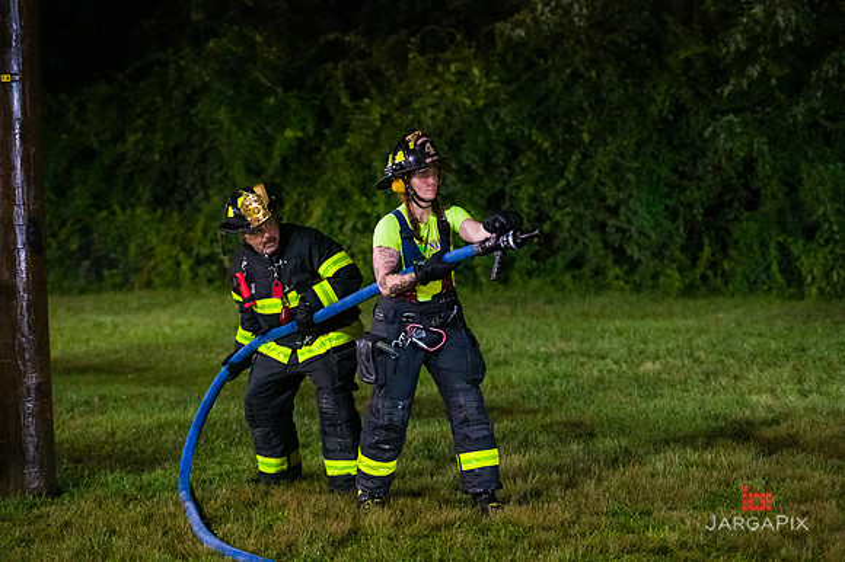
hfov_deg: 20.4
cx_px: 422
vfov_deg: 13.7
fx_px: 2346
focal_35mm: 100
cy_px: 281
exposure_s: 1/200
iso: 12800
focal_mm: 100
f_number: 3.2
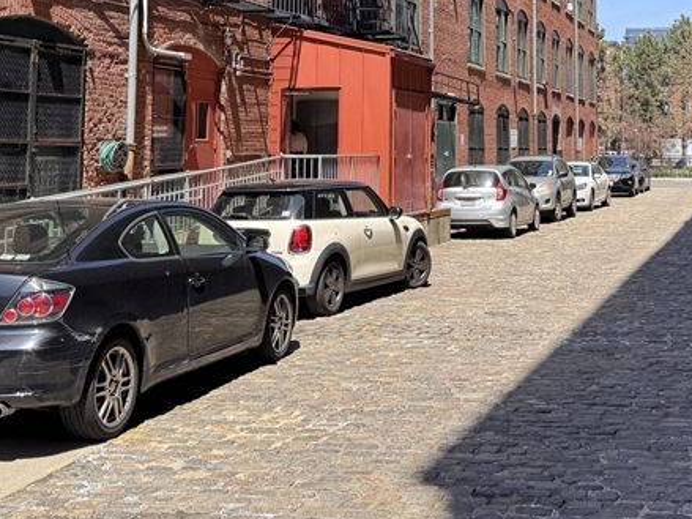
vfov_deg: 25.2
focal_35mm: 56
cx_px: 503
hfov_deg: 33.8
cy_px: 46
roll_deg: +0.2
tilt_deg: +4.2
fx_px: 1119
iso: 80
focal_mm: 6.76
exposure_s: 1/2041
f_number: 1.78
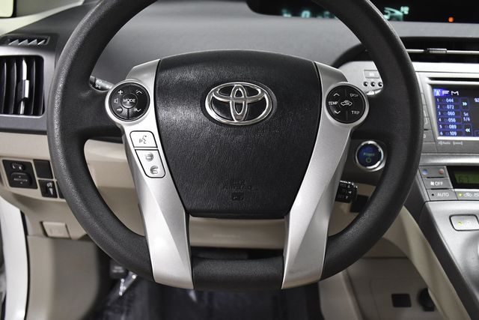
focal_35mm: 36
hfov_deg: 53.1
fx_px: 479
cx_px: 240
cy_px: 160
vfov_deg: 36.9
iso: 2500
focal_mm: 24
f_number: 4.5
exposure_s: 1/160
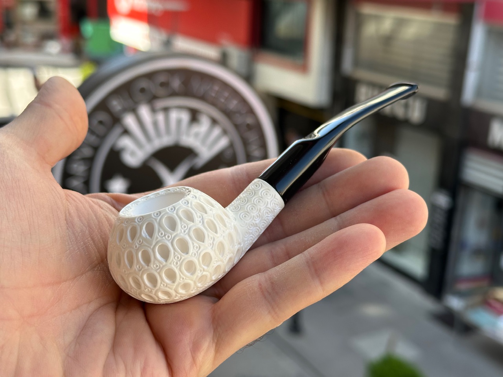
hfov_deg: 39.7
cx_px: 252
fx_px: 697
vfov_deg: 30.3
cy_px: 188
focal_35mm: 48
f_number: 1.78
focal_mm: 6.86
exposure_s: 1/467
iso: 64
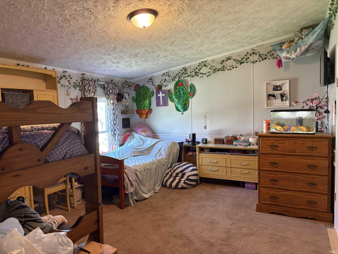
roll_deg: +1.0
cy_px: 127
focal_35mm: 26
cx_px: 169
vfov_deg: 53.0
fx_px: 254
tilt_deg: -3.5
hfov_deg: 67.3
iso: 400
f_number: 1.6
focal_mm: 5.96
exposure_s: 1/60
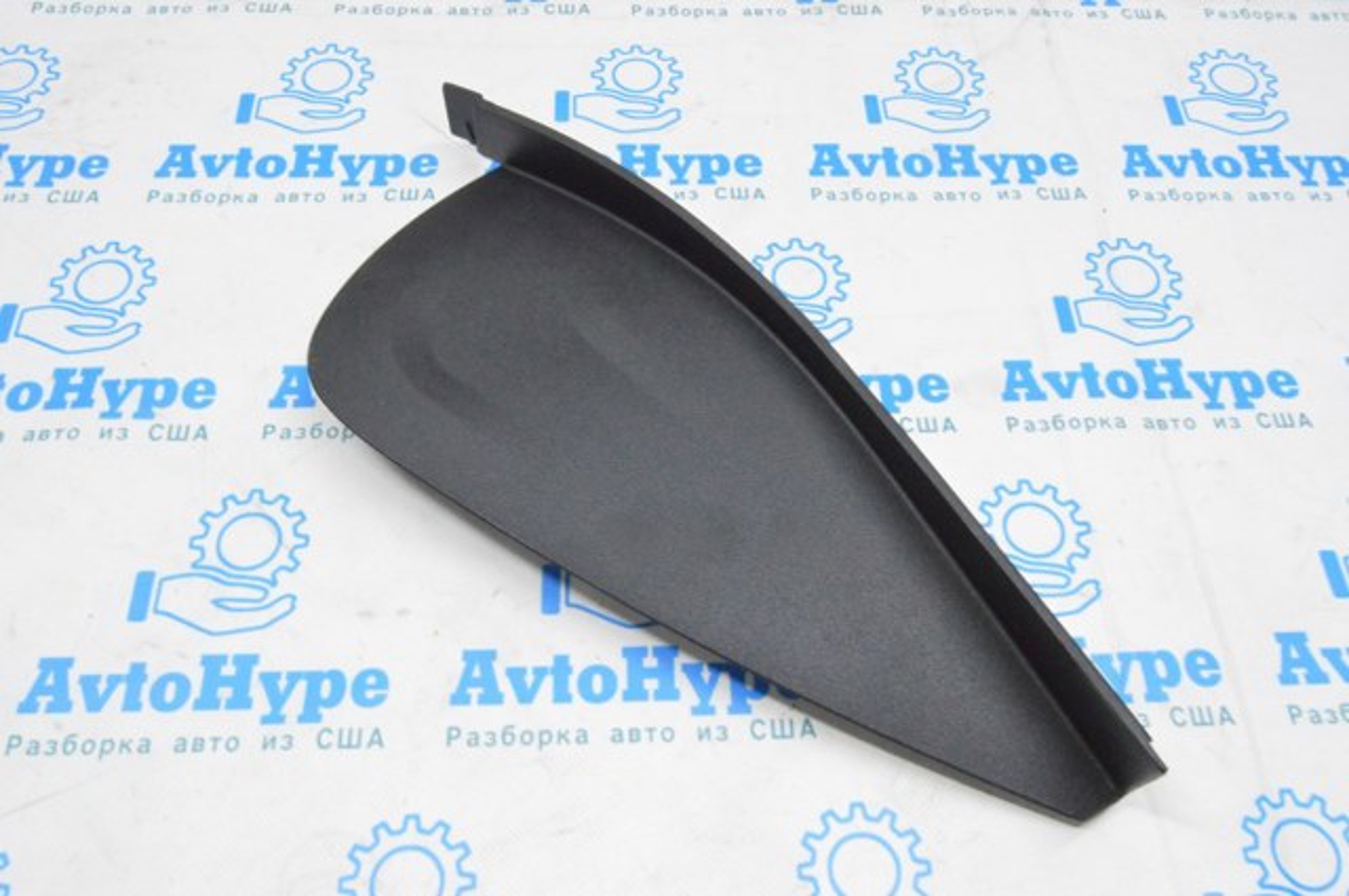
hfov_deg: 62.0
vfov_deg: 43.5
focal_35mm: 30
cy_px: 448
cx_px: 674
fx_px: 1123
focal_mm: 20
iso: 6400
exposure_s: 1/15
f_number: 20
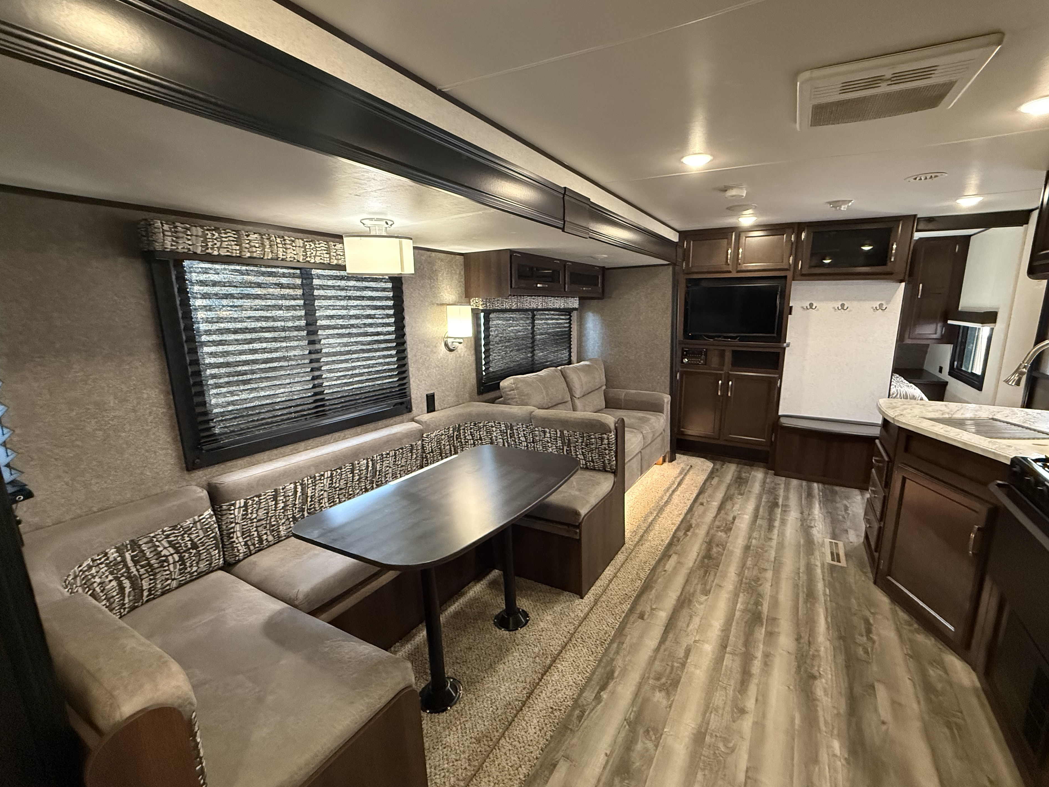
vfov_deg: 81.7
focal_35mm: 15
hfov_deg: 98.0
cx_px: 560
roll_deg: -0.5
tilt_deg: -11.0
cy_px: 395
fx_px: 455
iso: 800
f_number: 2.2
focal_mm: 2.22
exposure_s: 1/60
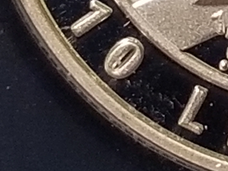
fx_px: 705
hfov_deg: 17.0
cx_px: 317
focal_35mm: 107
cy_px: -129
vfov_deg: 12.7
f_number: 1.7
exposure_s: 1/40
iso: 200
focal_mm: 4.25
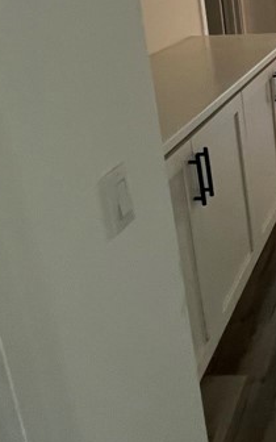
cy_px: 71
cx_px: 401
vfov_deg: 44.2
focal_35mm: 42
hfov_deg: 24.5
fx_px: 505
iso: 200
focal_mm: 1.57
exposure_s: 1/120
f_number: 1.8
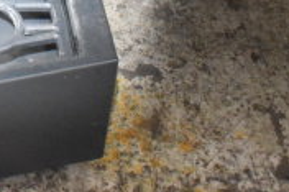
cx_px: -171
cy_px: -126
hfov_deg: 13.6
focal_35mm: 141
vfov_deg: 9.4
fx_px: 1129
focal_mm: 27
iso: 6400
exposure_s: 1/100
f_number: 4.5
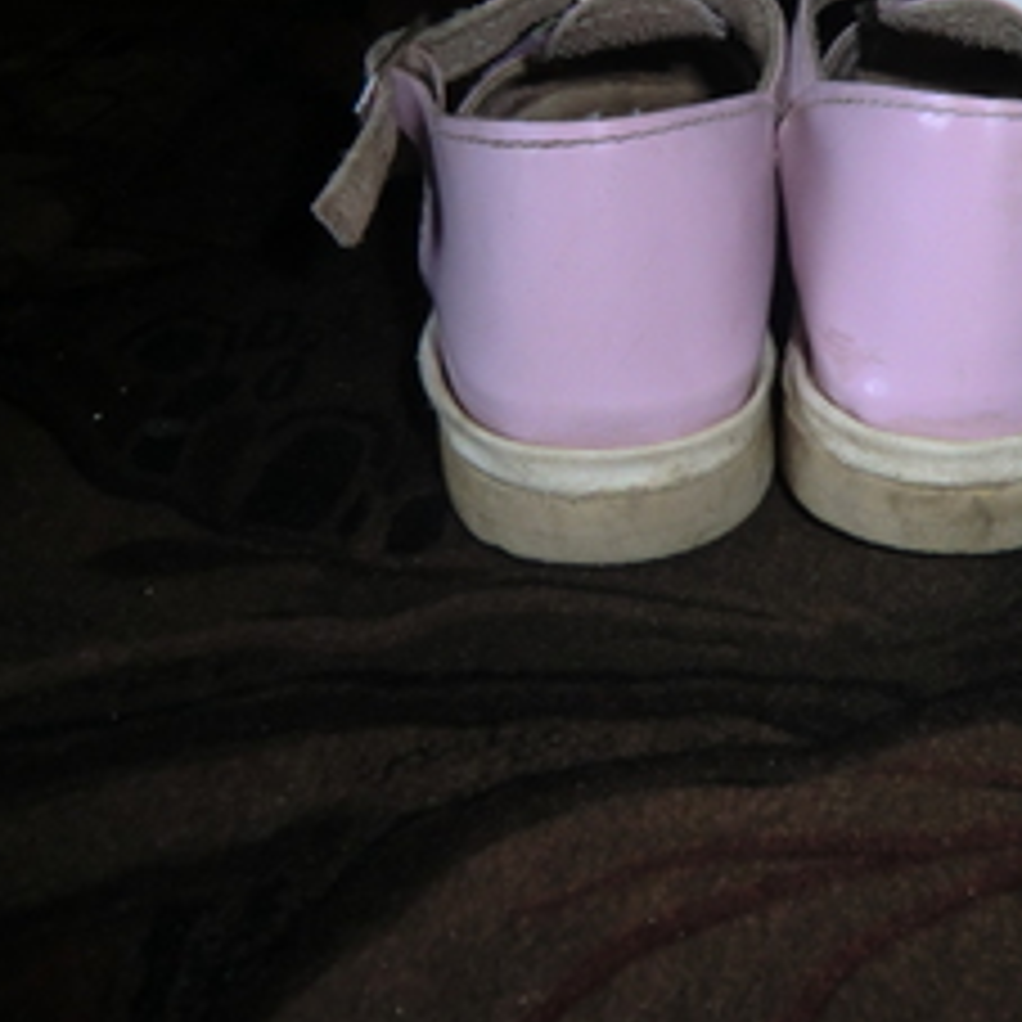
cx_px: 815
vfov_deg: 39.1
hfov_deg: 38.5
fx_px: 1403
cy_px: 275
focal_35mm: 42
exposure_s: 1/40
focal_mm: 4.3
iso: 250
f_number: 3.2
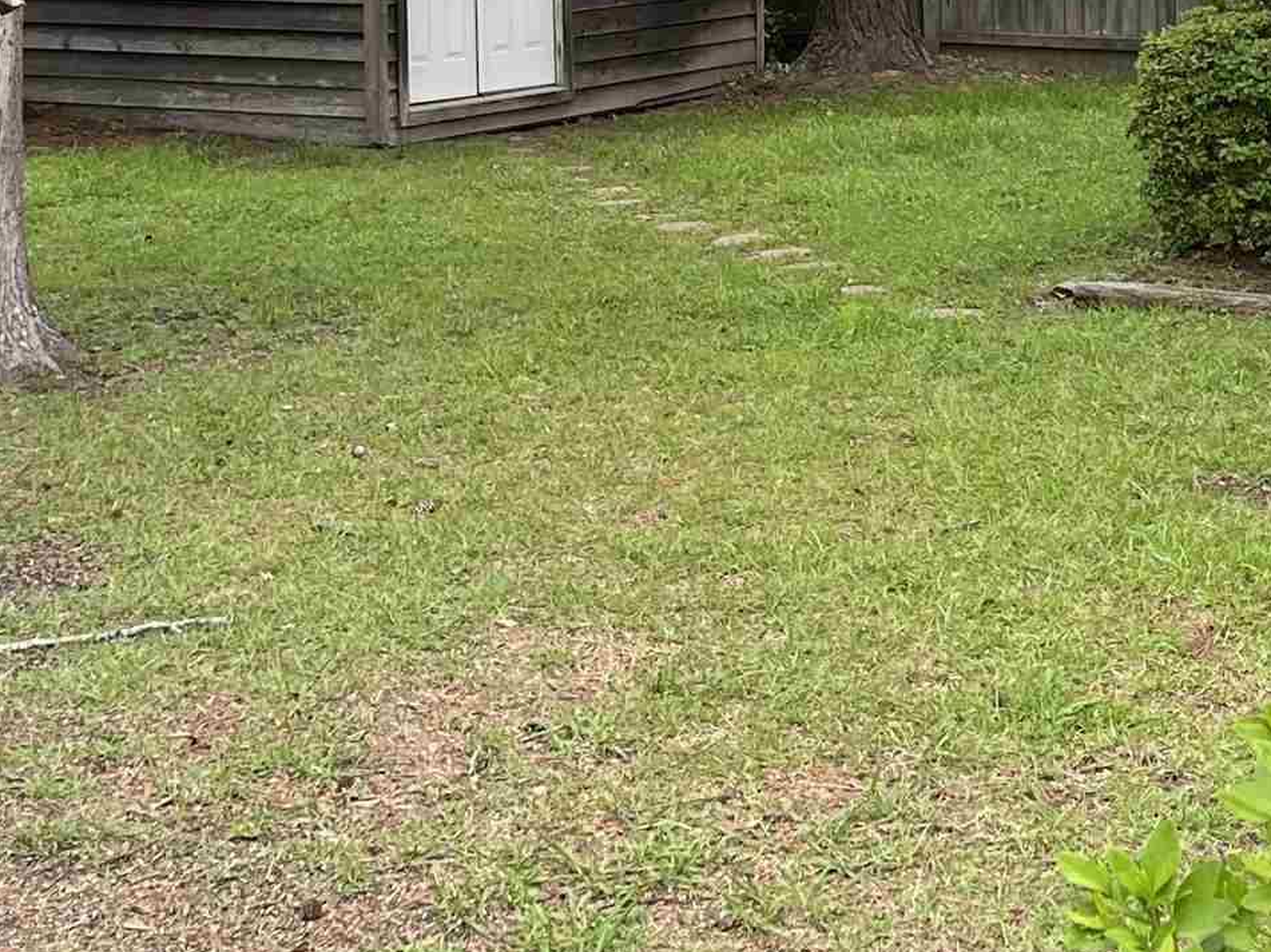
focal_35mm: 84
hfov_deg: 23.2
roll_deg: +1.1
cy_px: 8
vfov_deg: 17.2
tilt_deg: -3.7
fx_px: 3084
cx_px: 829
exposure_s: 1/513
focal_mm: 5.1
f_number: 1.6
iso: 50
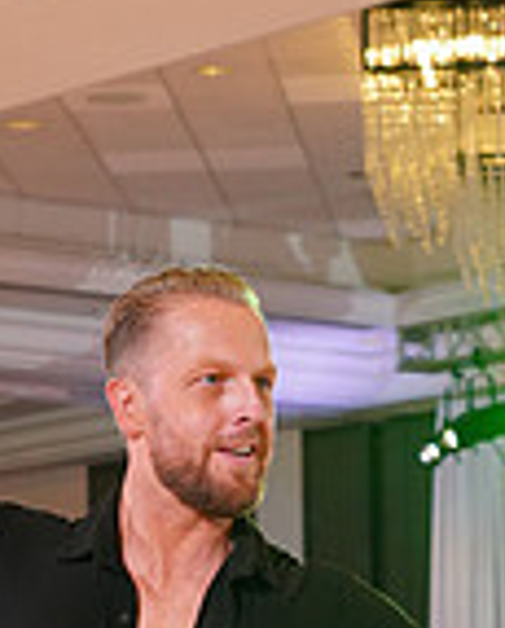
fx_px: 3892
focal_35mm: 209
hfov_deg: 7.4
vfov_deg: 8.9
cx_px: 345
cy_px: 1001
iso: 1600
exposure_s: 1/160
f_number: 5
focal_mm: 55
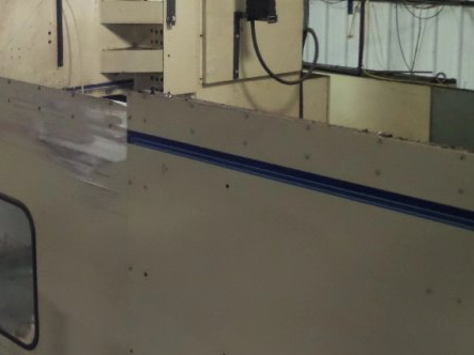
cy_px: 81
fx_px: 1013
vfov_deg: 19.7
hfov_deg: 25.5
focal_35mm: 74
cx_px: 48
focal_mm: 6.8
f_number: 3.6
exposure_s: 1/45
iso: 800
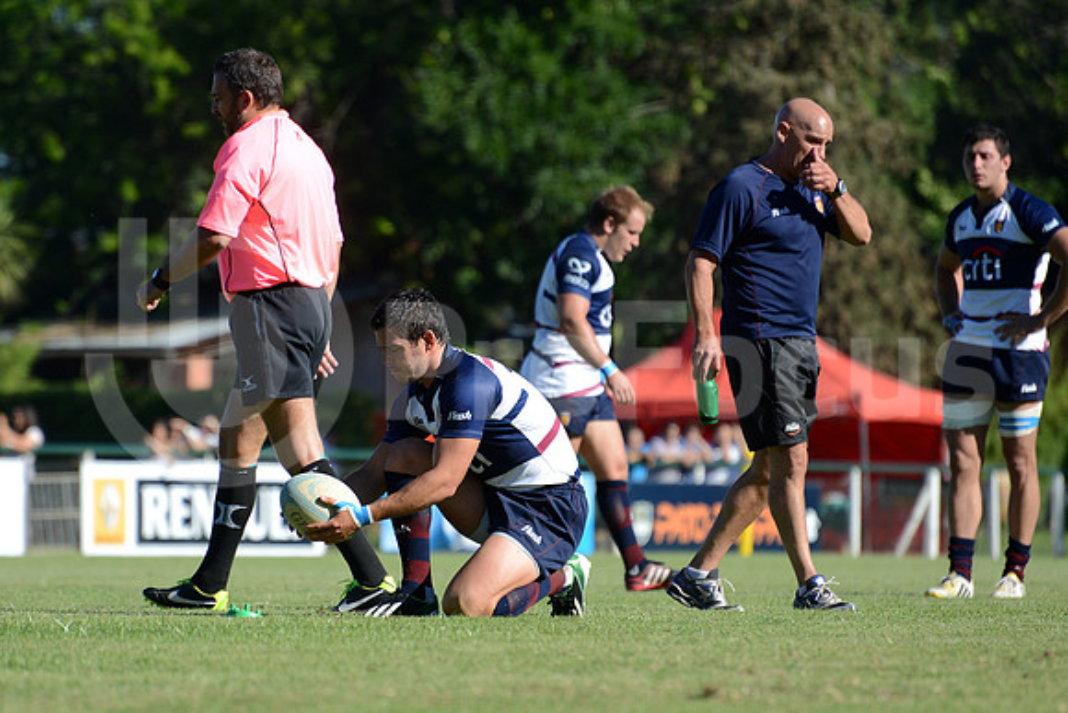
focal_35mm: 300
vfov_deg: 4.6
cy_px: 356
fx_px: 8902
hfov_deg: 6.9
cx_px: 534
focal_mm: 300
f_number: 5.6
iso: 320
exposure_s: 1/800
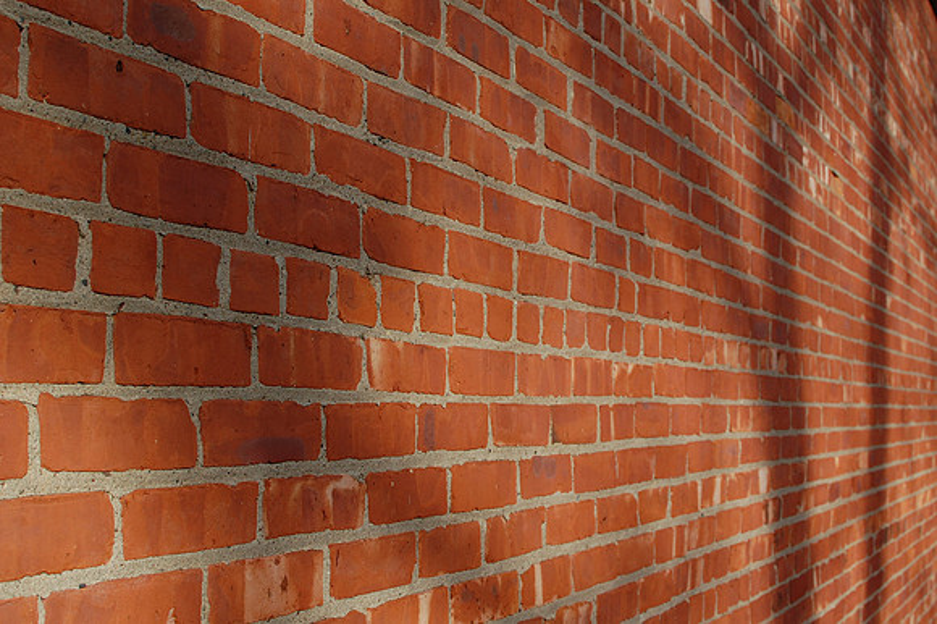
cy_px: 312
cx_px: 468
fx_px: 1366
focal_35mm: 52
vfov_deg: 25.7
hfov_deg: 37.9
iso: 200
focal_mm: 35
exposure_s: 1/250
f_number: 8
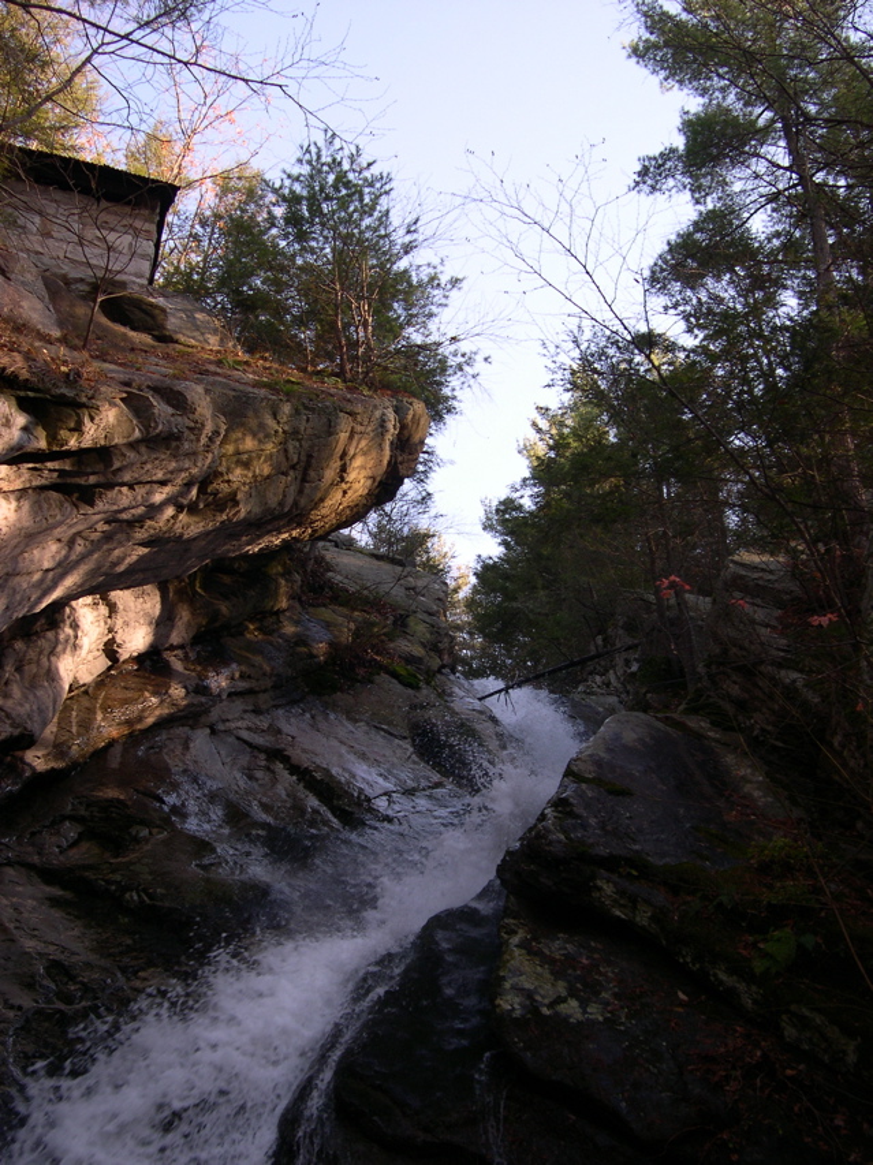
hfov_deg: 37.7
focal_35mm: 38
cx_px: 436
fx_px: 1279
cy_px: 582
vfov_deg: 49.0
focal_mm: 8
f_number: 2.8
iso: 100
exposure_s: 1/175
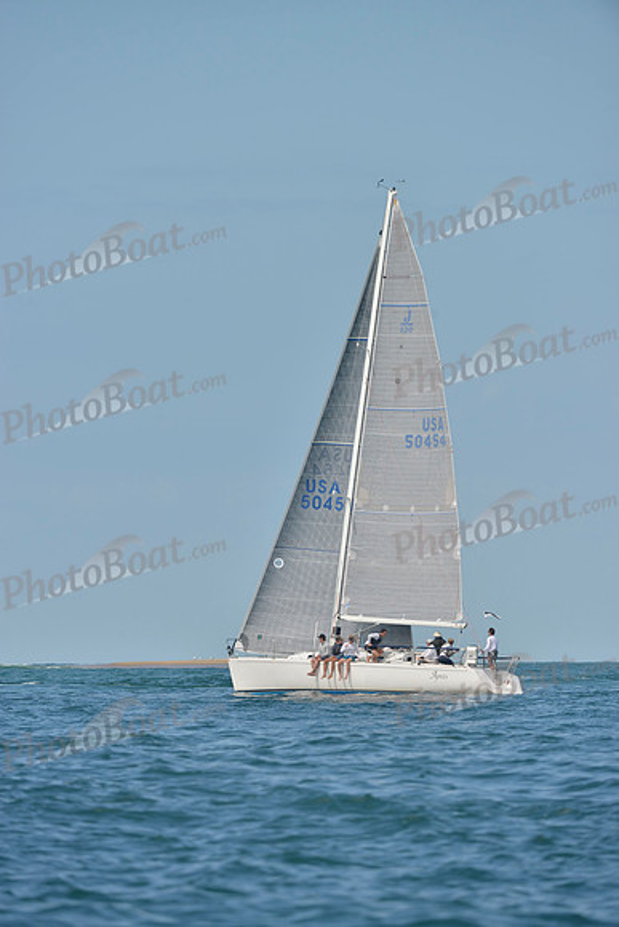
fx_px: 10310
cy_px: 464
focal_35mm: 400
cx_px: 310
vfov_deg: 5.2
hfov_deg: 3.4
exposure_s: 1/1600
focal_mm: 400
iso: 280
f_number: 7.1
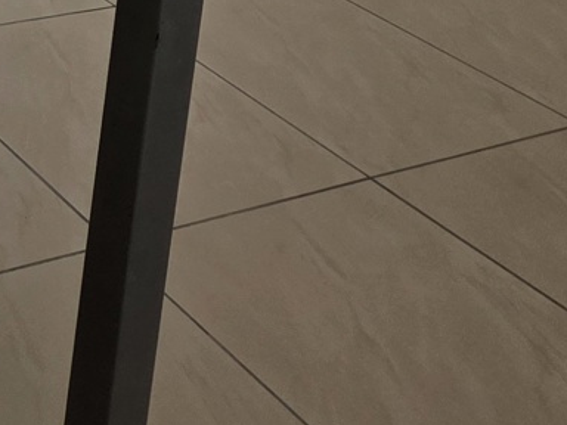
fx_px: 1065
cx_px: -400
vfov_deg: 16.4
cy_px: -455
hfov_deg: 21.7
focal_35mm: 65
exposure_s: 1/264
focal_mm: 2.2
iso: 40
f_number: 1.9
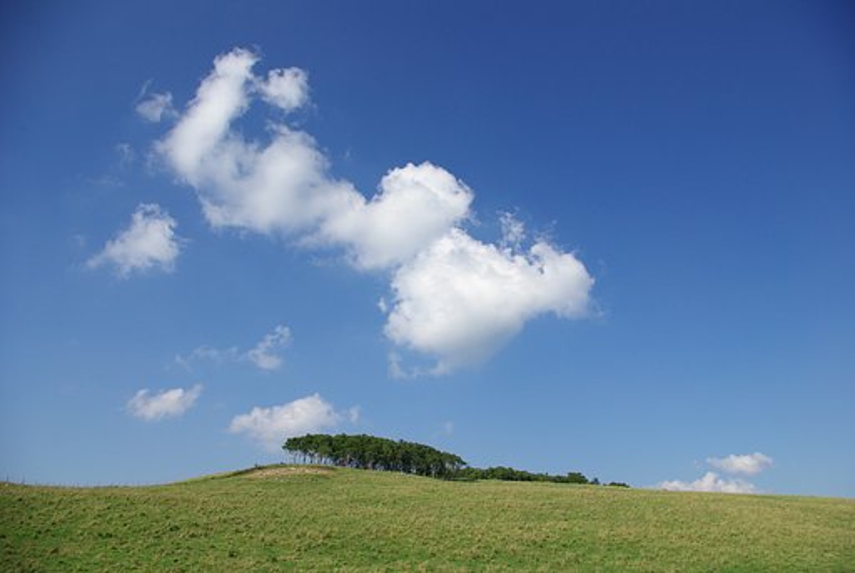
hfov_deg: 67.3
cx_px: 428
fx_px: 642
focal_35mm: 27
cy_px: 286
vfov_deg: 48.1
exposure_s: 1/250
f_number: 11
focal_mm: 18
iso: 200
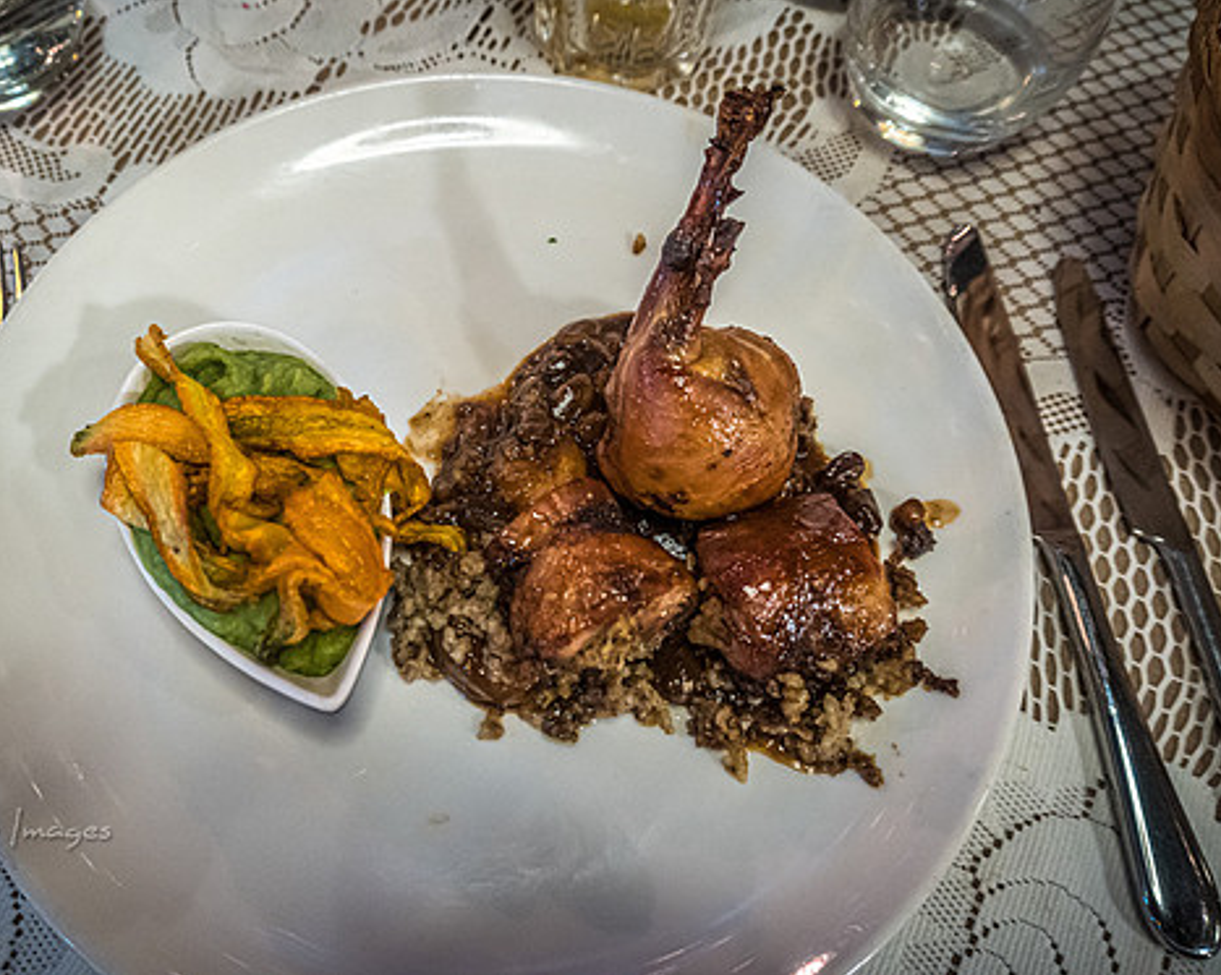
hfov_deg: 61.9
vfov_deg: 51.5
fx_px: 1011
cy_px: 474
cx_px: 518
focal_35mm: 28
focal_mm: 16
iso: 2000
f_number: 3.5
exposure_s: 1/30
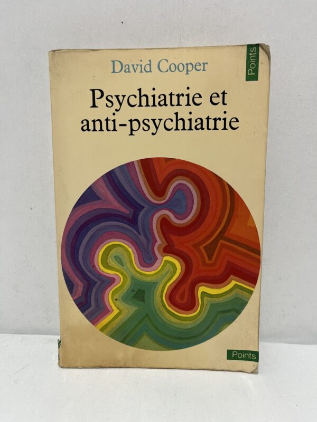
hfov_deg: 53.1
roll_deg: -2.4
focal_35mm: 26
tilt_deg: -13.8
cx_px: 158
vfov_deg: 67.3
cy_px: 211
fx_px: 317
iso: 80
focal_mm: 5.1
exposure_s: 1/50
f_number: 1.6
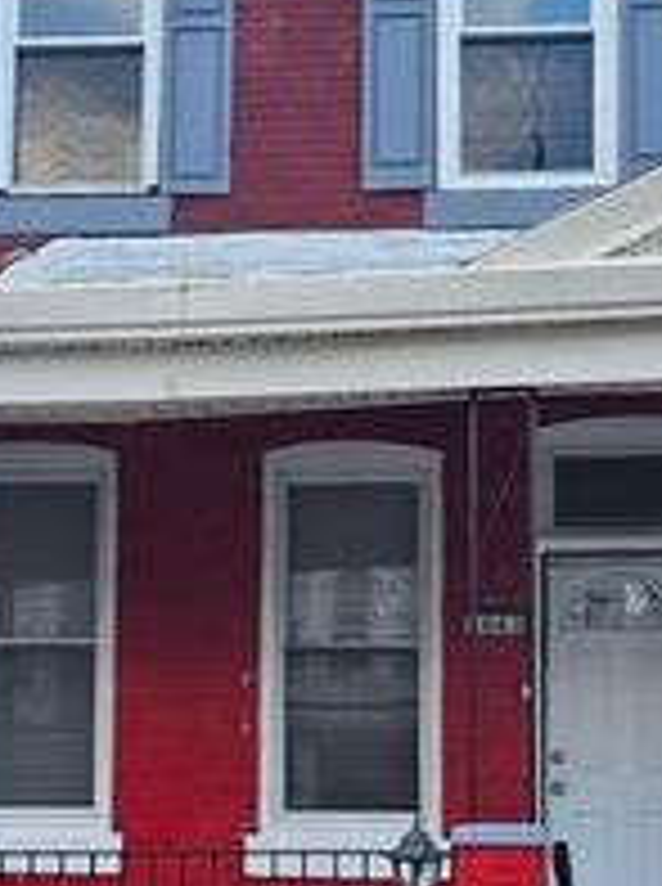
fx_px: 1995
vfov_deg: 24.6
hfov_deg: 18.8
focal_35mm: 78
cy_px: 713
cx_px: 275
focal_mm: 6.3
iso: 50
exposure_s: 1/207
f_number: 1.7
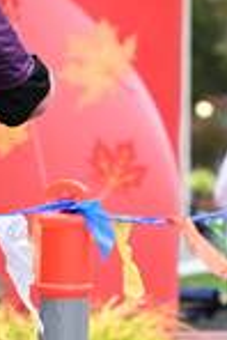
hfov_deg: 5.3
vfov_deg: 7.9
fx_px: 2453
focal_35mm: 260
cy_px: 133
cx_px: 320
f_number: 2.8
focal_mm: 70
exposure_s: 1/2000
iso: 1250
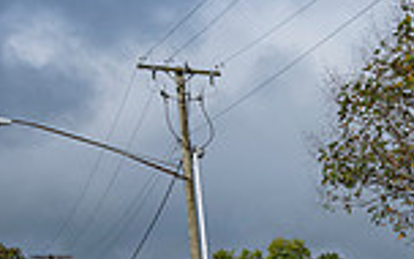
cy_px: 506
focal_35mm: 99
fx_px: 1117
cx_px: 626
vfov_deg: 11.9
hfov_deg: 18.5
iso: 125
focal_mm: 25.5
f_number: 4
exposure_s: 1/1600
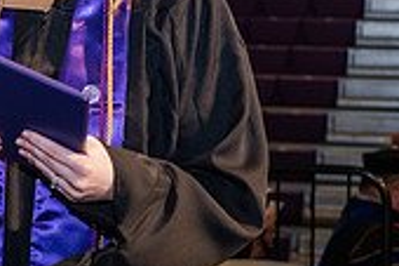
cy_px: 22
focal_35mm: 212
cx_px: -188
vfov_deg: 6.5
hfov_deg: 9.5
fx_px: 2347
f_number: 6.3
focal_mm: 62
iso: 1600
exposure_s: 1/200
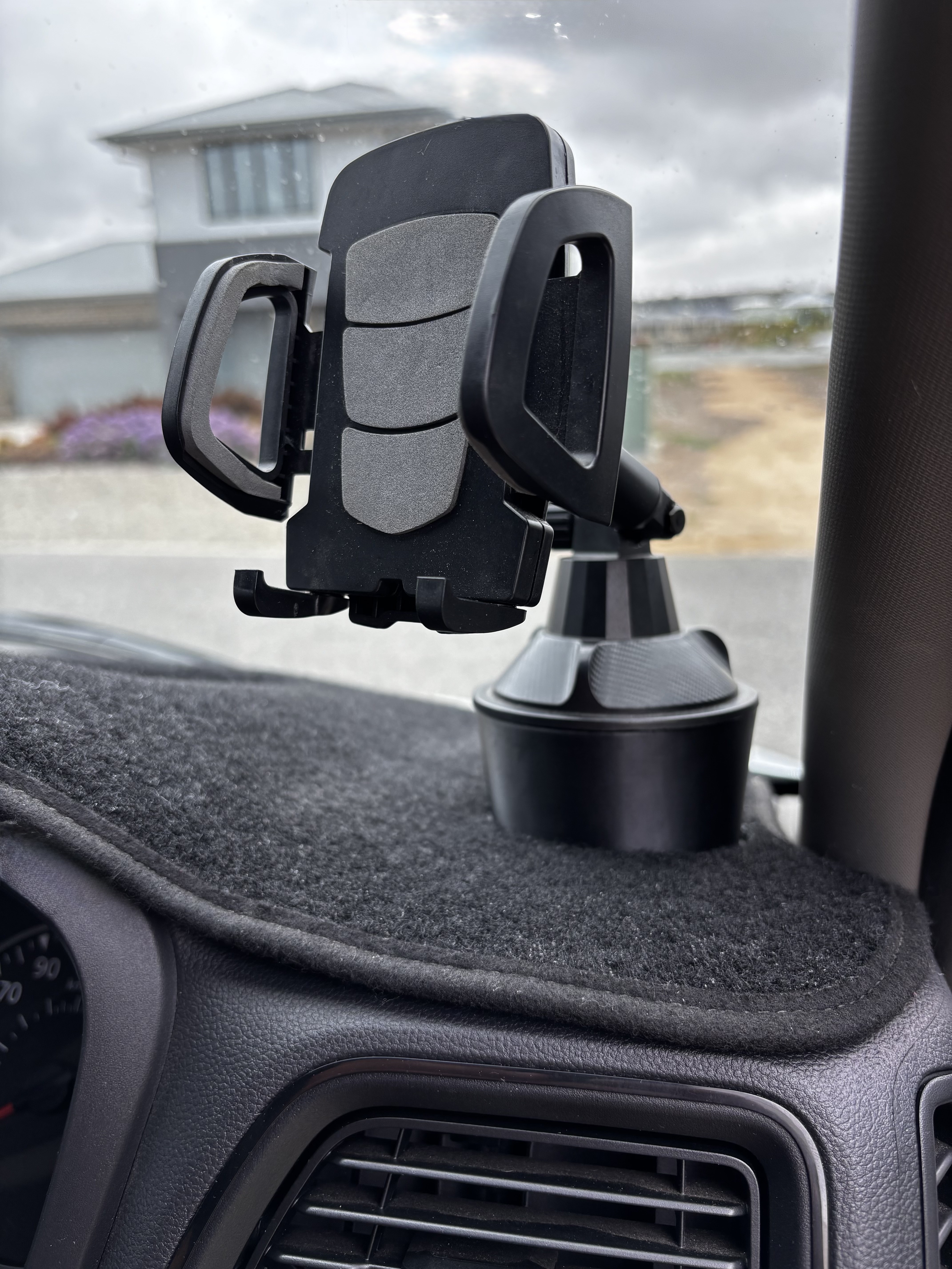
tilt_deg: -16.2
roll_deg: +2.1
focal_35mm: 26
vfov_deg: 67.3
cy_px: 634
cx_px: 476
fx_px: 953
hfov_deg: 53.1
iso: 50
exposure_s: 1/577
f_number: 1.6
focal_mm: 5.96
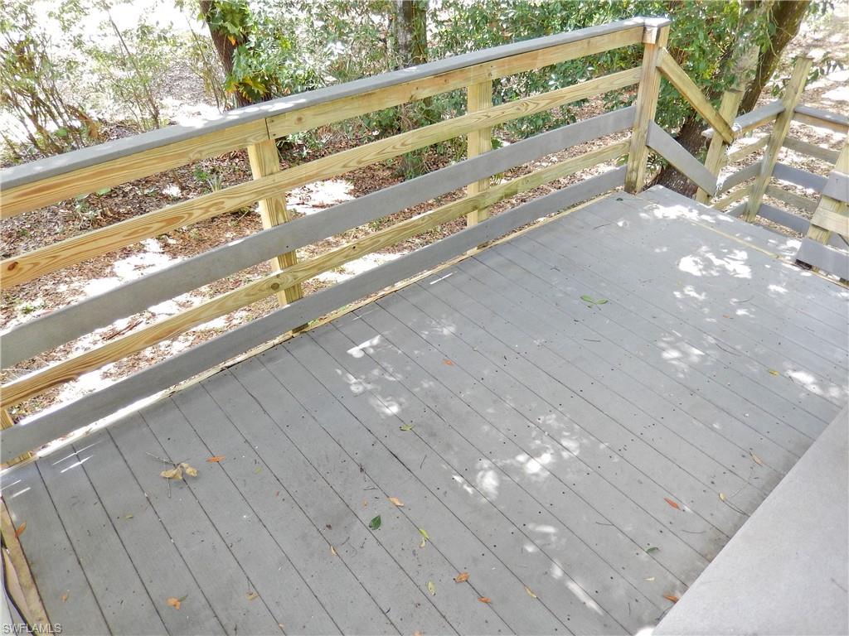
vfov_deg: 54.9
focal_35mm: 25
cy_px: 318
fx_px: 613
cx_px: 424
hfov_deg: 69.4
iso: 180
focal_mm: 4.5
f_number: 3.4
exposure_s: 1/30
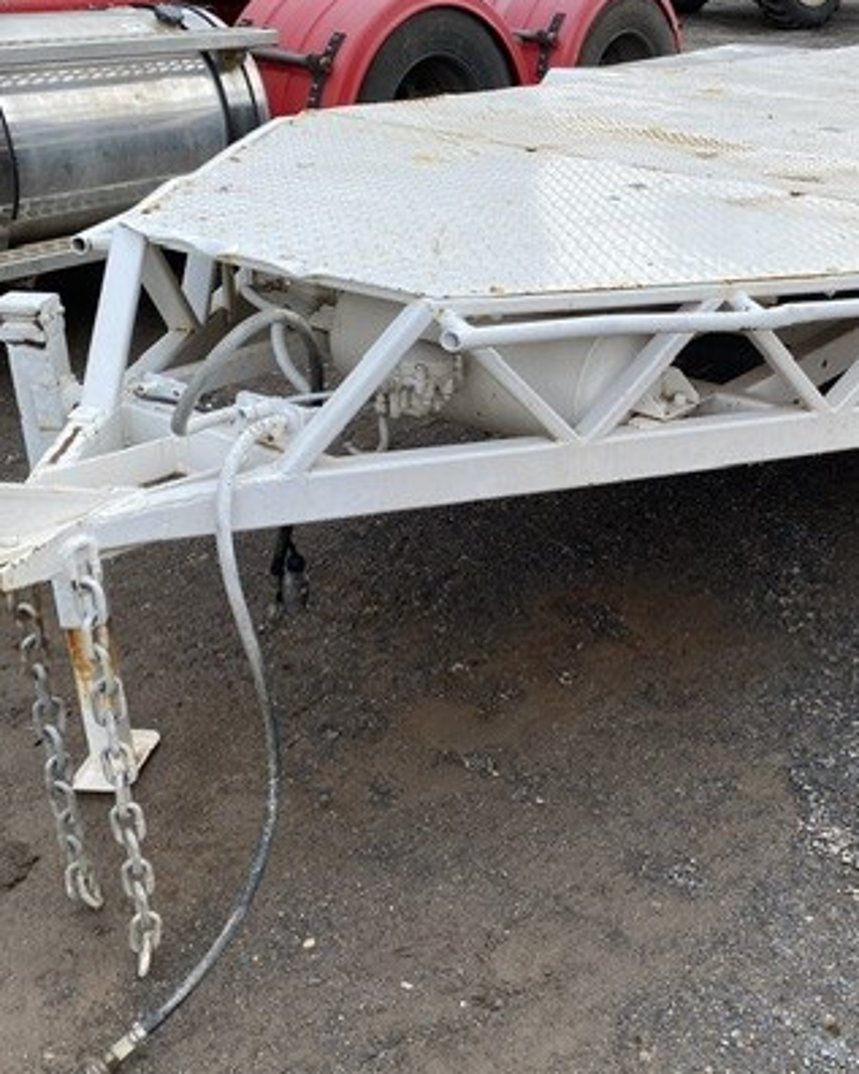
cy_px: 578
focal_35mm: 41
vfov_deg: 44.7
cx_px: 650
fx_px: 1302
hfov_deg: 35.6
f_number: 1.8
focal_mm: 4.25
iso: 32
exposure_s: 1/1072
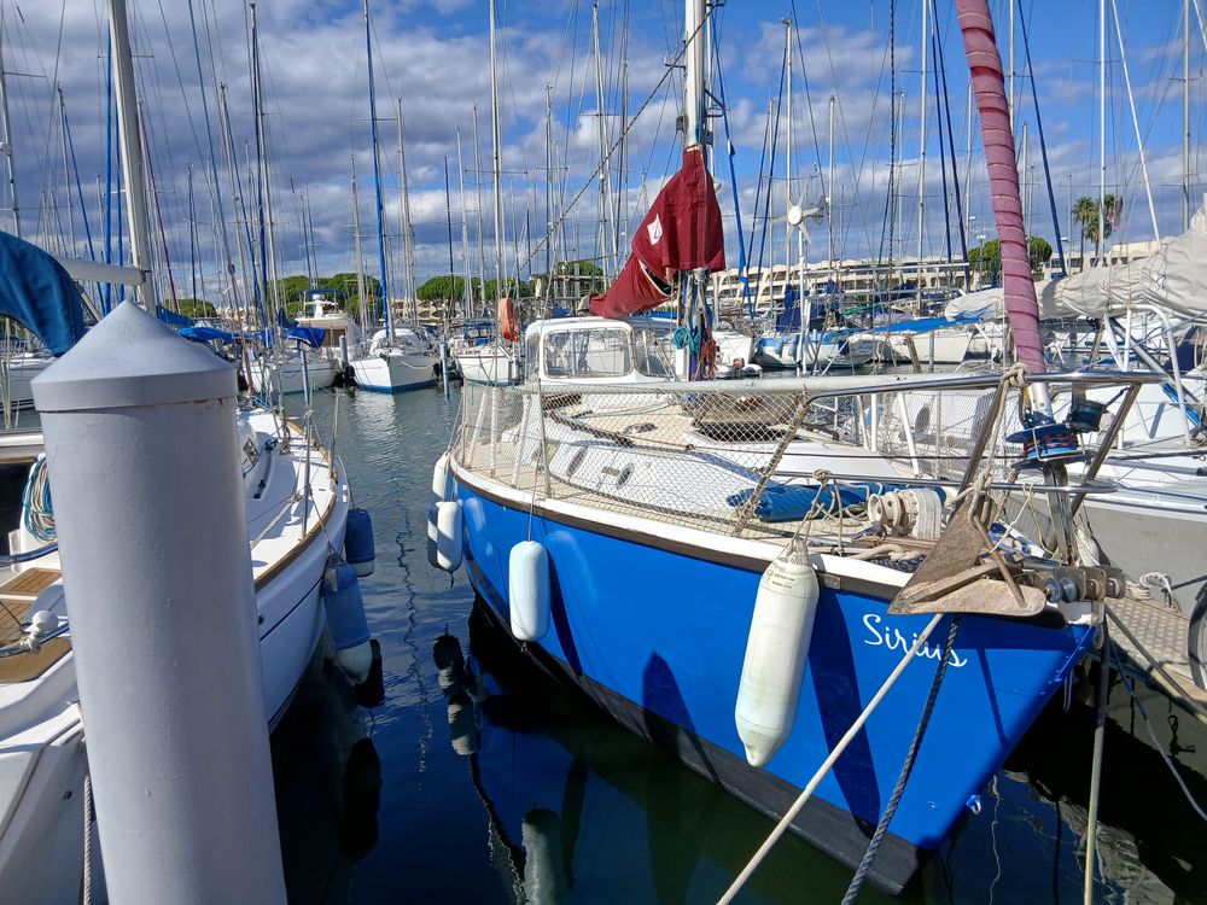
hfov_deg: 67.3
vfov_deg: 53.1
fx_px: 907
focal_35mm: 26
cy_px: 452
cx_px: 604
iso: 20
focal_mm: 3.98
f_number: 1.8
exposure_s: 1/984
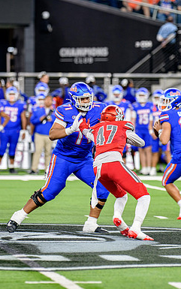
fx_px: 2665
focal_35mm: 338
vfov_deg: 6.2
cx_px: 78
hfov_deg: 3.9
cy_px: 144
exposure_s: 1/400
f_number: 2.8
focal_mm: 220
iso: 1000
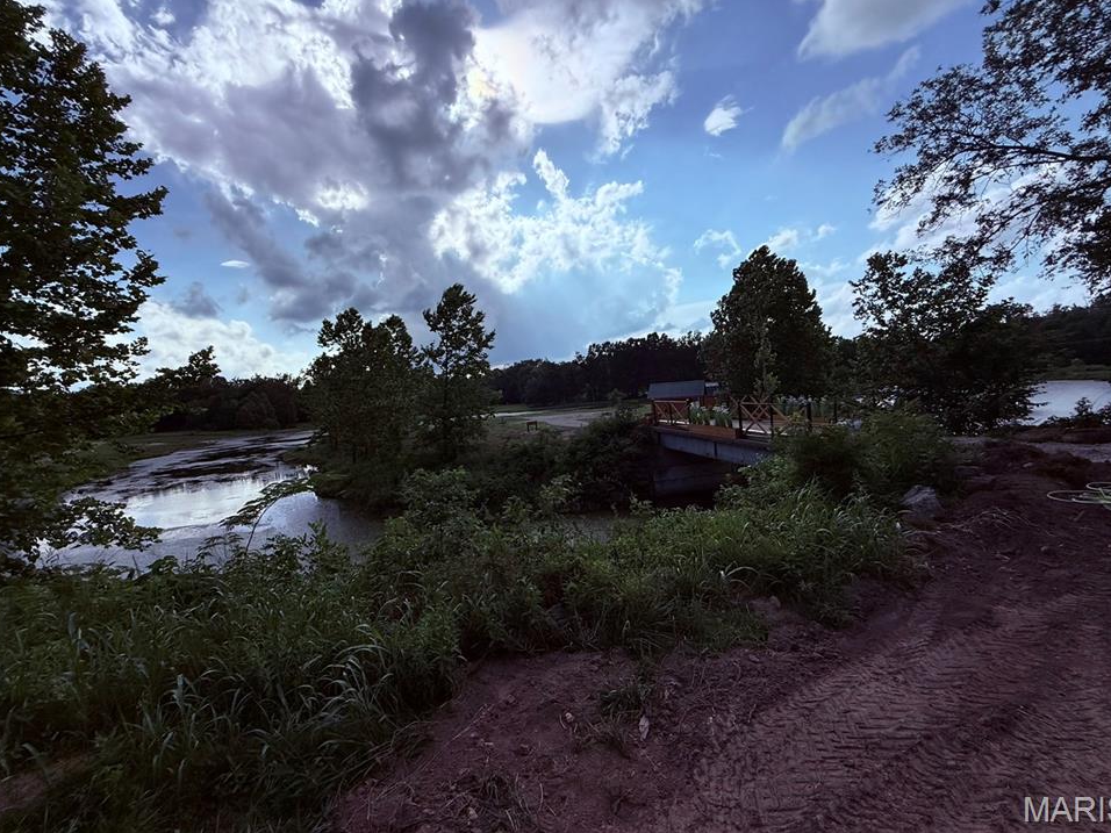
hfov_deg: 98.2
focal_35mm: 15
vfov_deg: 81.6
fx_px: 481
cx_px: 545
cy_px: 388
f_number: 2.2
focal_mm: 2.22
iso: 80
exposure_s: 1/4425
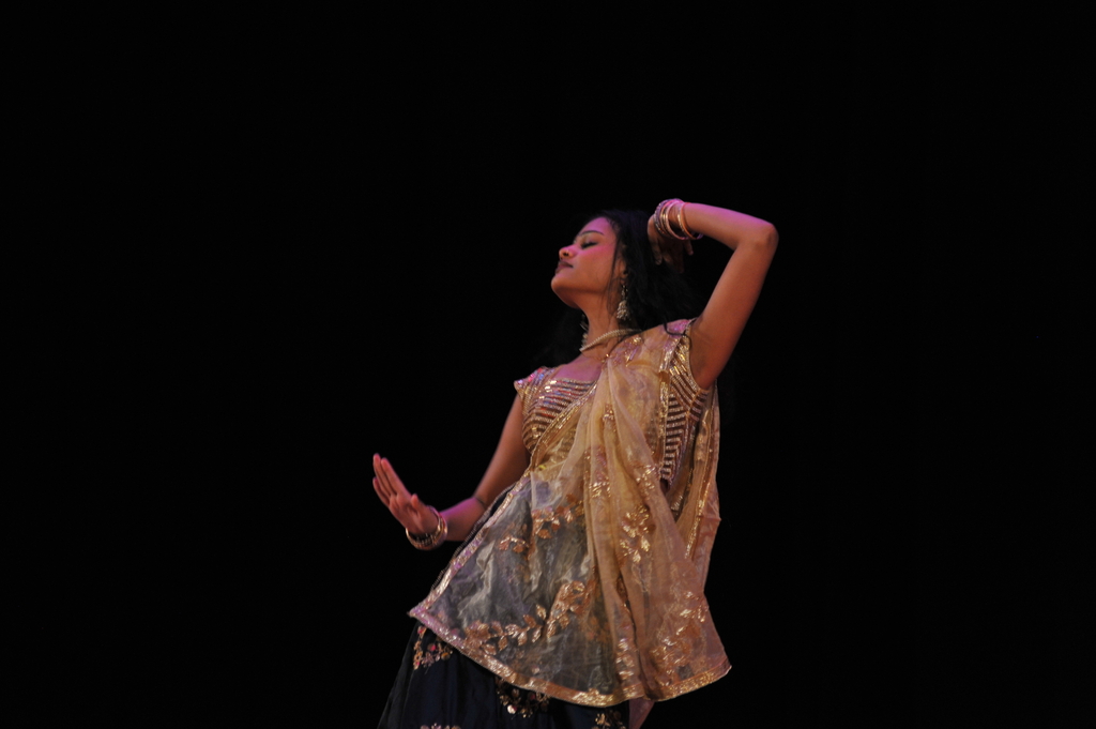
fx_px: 6084
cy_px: 364
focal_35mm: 200
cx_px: 548
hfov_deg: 10.3
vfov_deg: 6.9
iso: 1250
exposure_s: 1/80
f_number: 3.2
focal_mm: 200
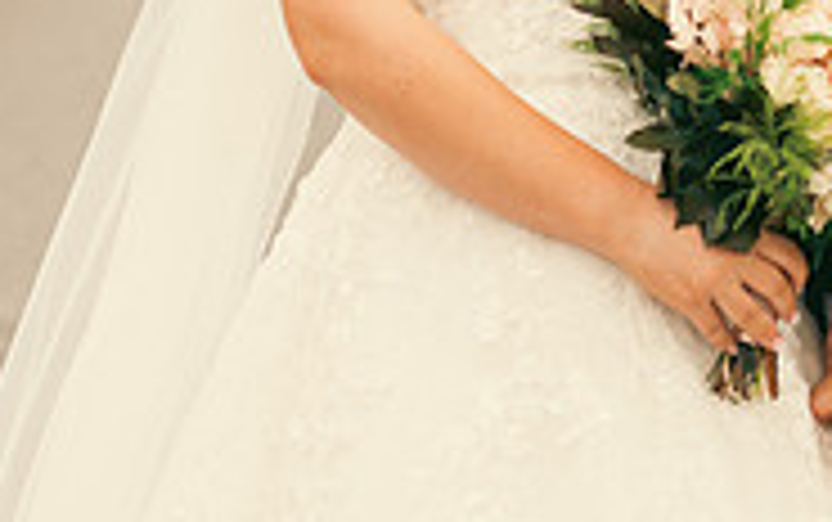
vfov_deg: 5.1
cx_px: 841
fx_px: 5787
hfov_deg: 8.2
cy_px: -227
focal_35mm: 255
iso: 125
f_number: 3.5
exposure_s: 1/320
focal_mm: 80
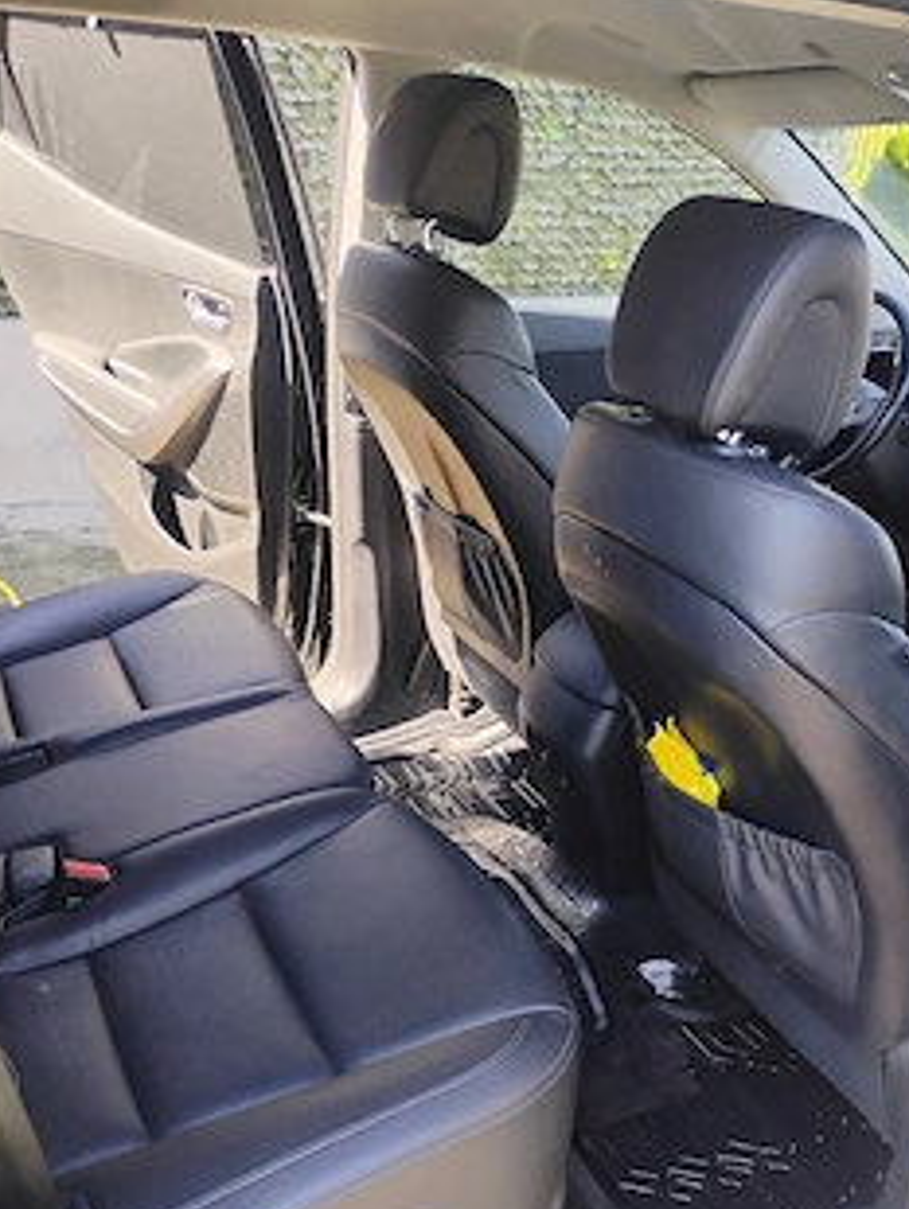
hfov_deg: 39.5
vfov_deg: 51.1
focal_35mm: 36
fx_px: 1259
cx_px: 550
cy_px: 698
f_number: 1.8
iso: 222
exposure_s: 1/100
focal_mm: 4.26
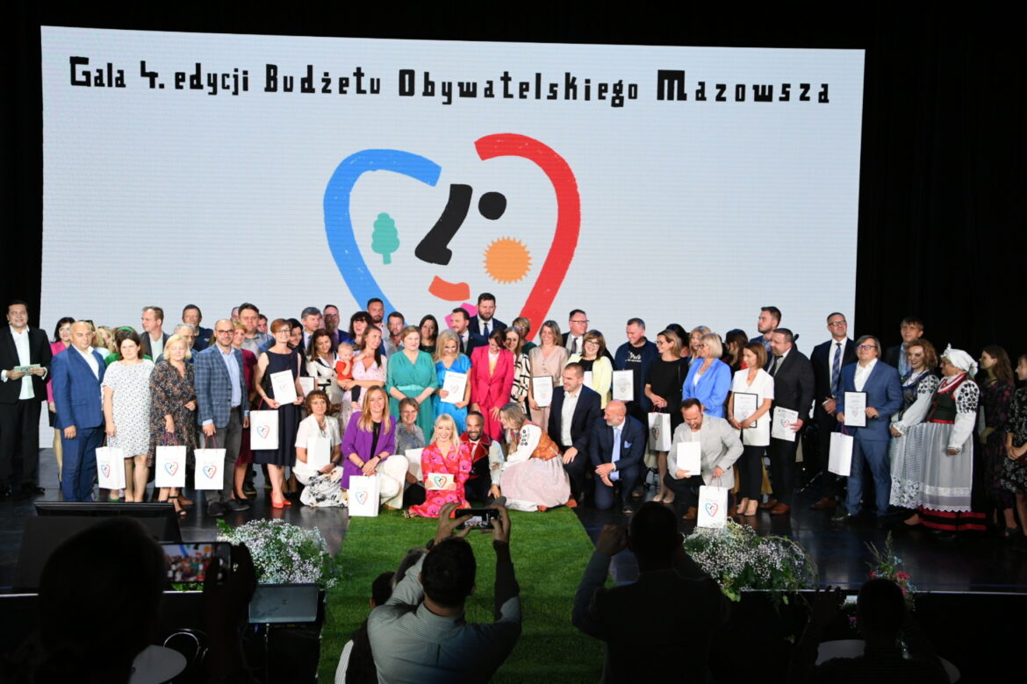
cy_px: 342
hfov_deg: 46.4
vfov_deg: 31.9
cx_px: 514
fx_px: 1198
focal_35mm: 42
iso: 1600
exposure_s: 1/125
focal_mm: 28
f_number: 5.6
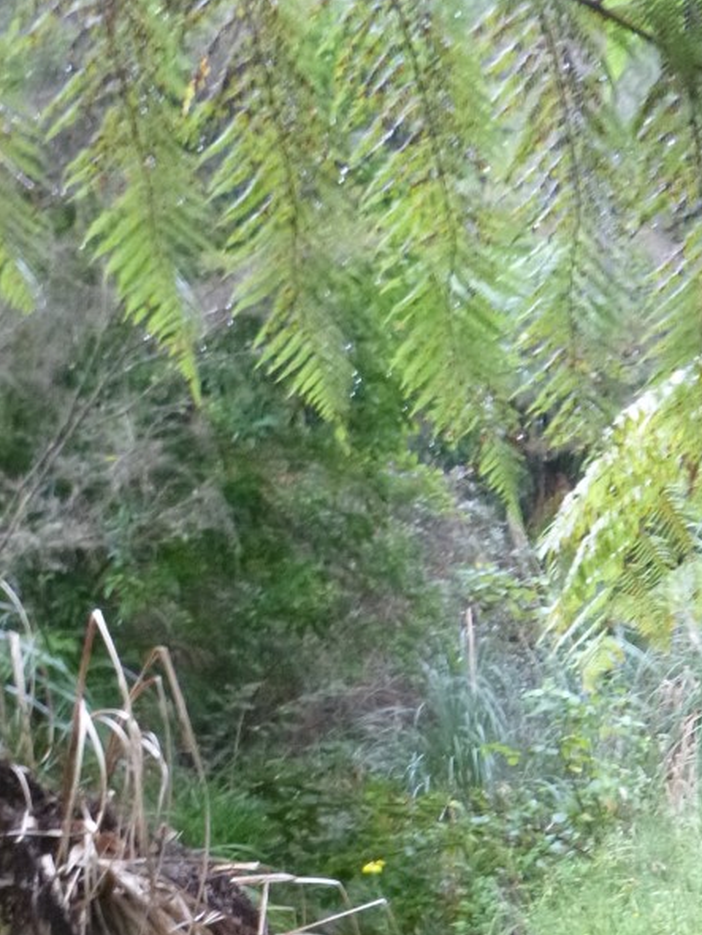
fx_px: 1648
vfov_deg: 27.8
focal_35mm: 61
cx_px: 626
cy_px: 1120
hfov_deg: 23.4
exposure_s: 1/25
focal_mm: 4.5
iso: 400
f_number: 3.9
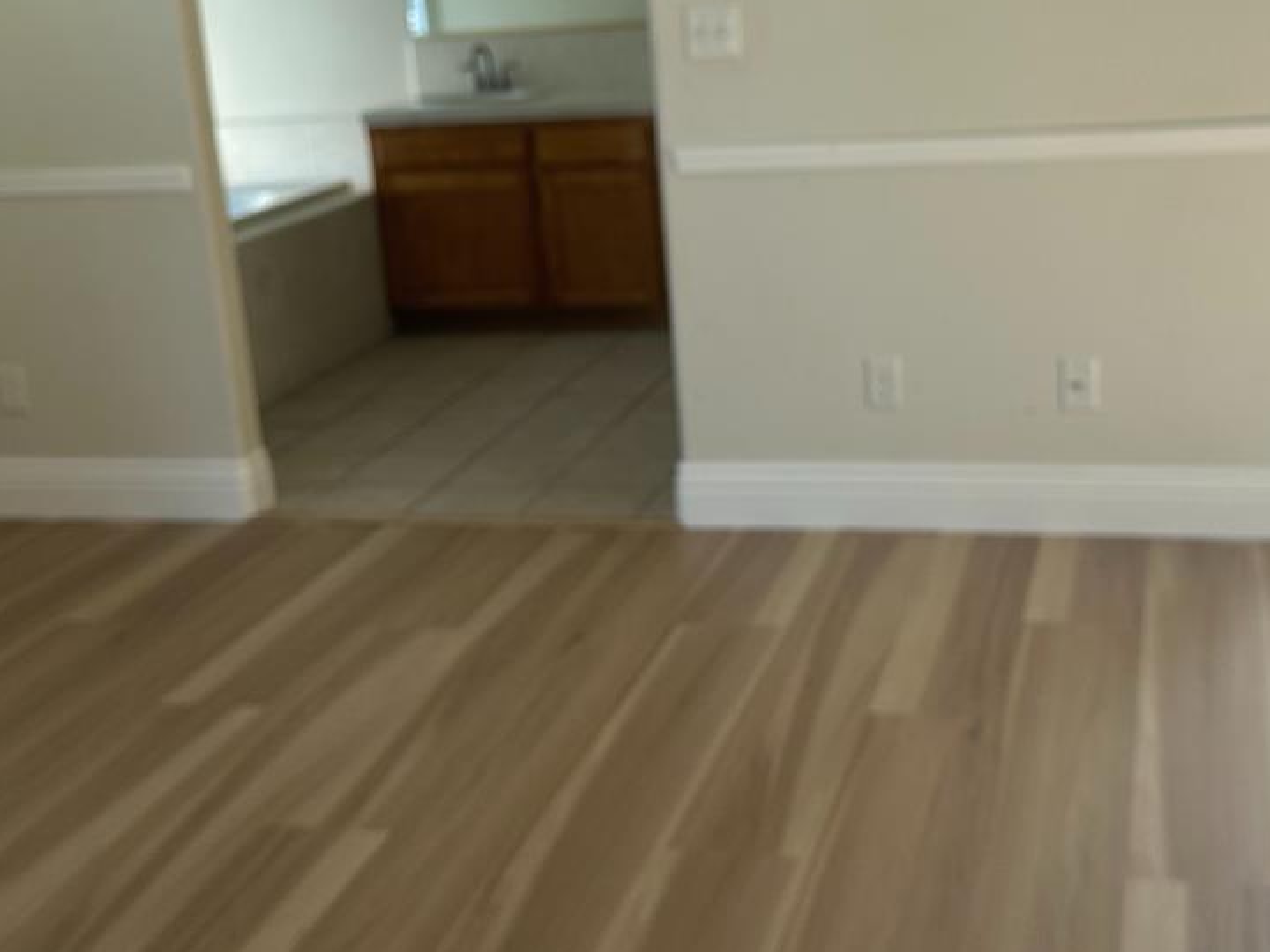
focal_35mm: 50
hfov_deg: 38.2
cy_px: 329
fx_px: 1834
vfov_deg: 28.9
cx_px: 667
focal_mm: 6.86
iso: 160
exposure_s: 1/120
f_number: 1.78
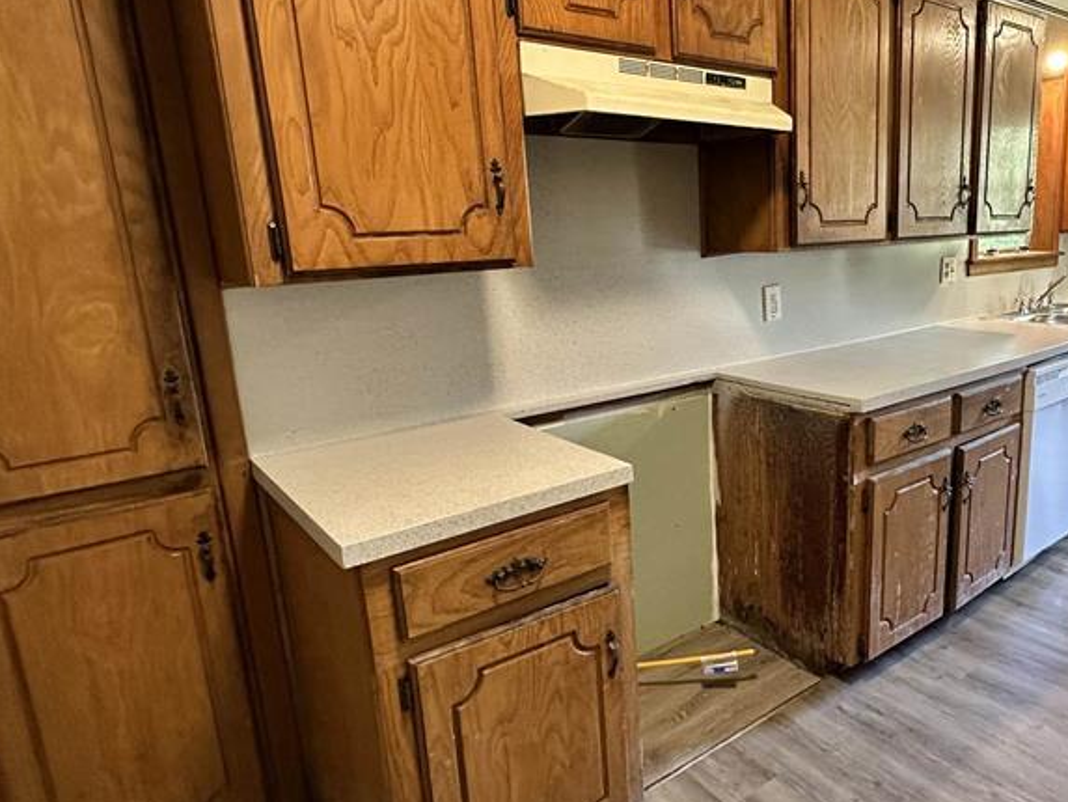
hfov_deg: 67.1
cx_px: 731
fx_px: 771
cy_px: 395
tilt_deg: -13.6
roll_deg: +1.7
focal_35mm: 25
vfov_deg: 54.9
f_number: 2.2
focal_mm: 2.22
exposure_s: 1/60
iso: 640
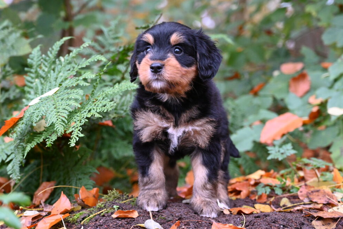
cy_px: 112
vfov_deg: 16.9
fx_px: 772
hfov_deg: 25.1
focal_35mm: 81
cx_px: 176
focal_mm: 52
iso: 2500
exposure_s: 1/125
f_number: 4
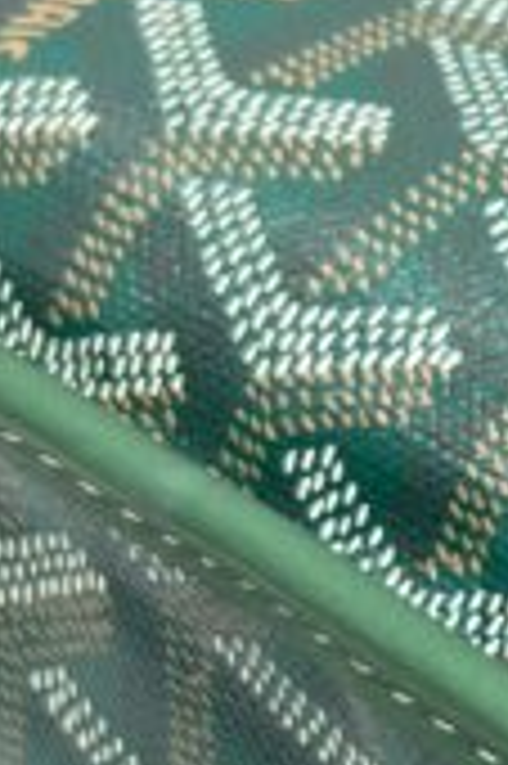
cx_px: 1178
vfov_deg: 12.6
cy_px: 518
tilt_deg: -43.2
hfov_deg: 7.8
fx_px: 3457
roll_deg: +2.0
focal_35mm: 163
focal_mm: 5.7
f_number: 1.5
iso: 32
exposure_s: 1/129
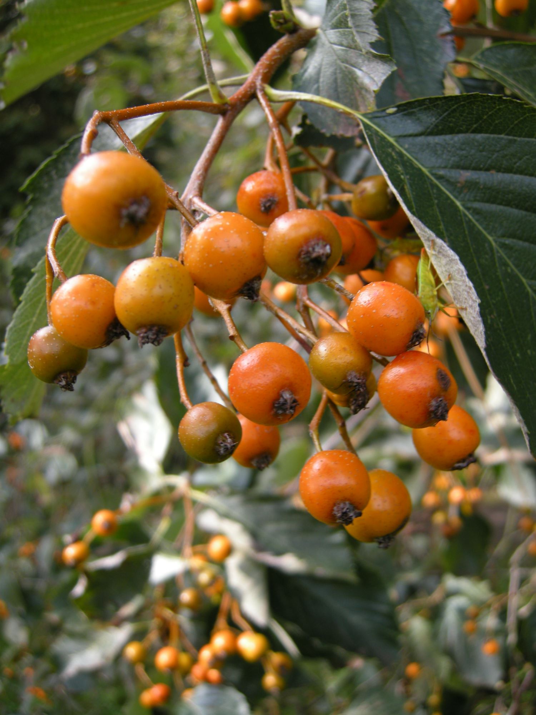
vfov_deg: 52.6
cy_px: 358
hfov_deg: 40.7
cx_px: 268
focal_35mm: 35
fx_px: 723
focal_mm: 7.5
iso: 64
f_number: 3
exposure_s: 1/60.6
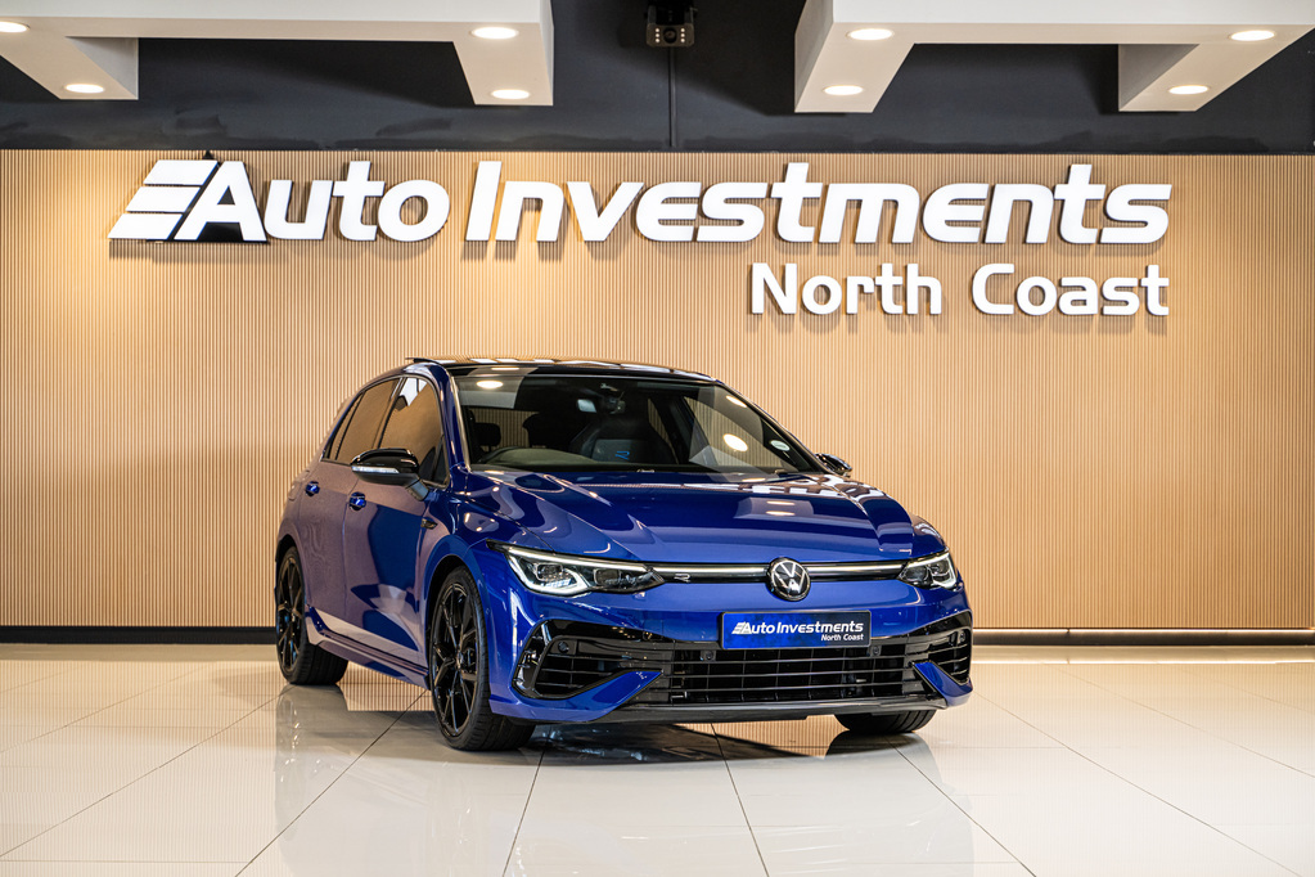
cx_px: 658
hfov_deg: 35.1
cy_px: 438
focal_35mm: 57
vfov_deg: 23.8
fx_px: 2082
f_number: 3.5
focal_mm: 57
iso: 640
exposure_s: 1/200
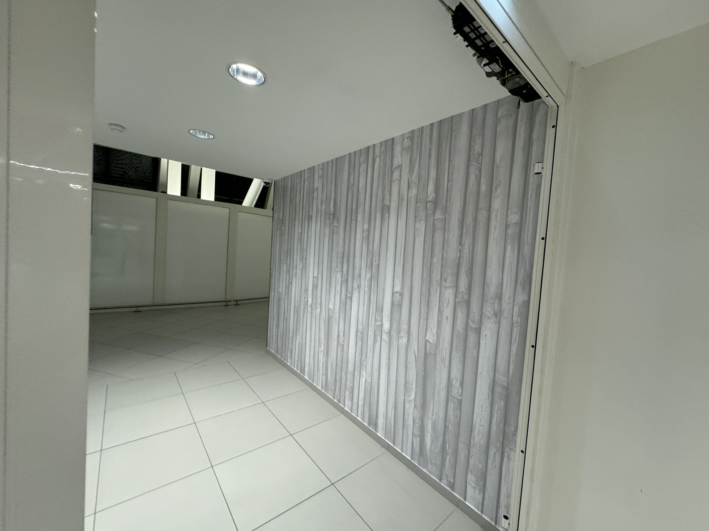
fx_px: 287
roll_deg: -6.2
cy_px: 266
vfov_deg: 85.7
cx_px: 354
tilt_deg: -3.7
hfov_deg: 102.1
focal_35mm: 14
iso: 200
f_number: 2.2
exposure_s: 1/100
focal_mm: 2.22
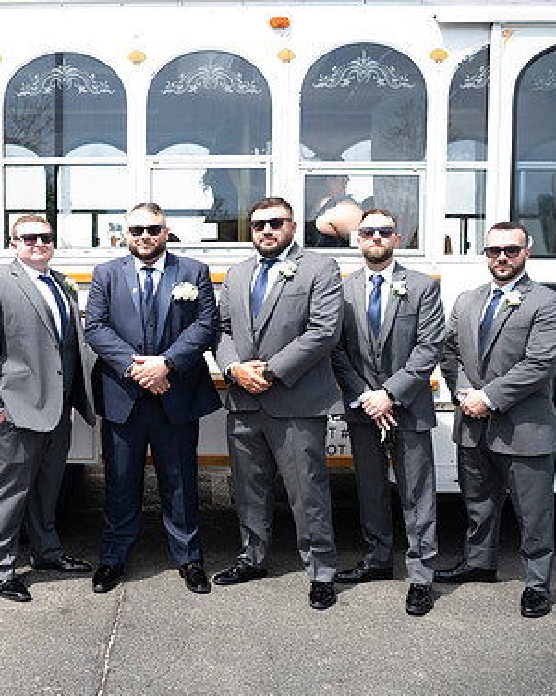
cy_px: 354
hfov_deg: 37.0
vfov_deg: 46.9
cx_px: 120
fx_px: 803
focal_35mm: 39
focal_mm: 27
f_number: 2.8
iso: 50
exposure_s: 1/400
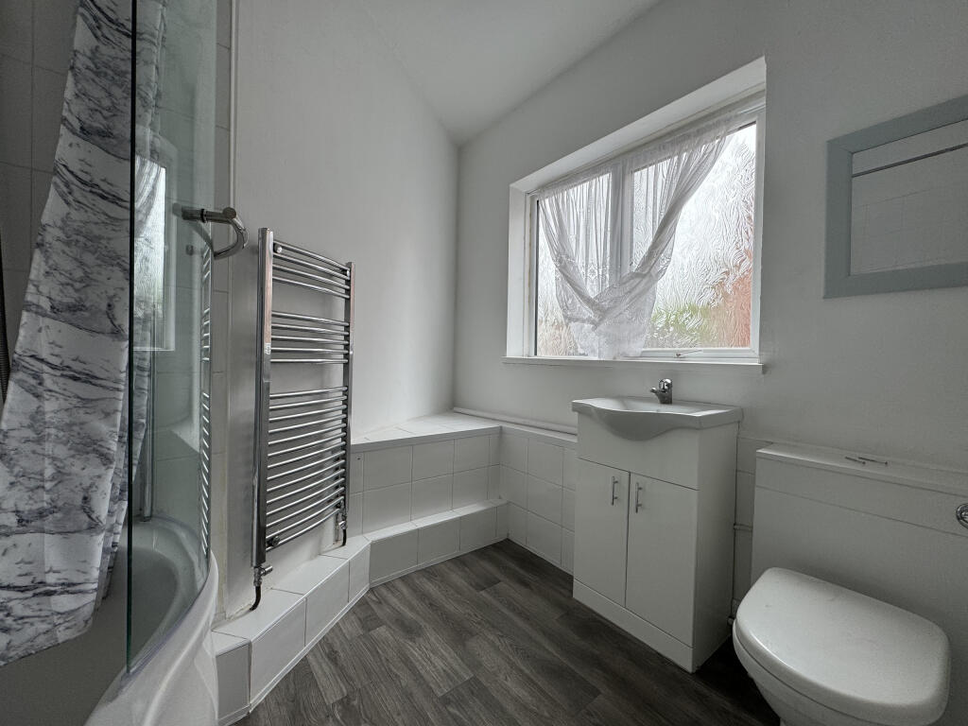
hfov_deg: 102.1
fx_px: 391
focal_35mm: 14
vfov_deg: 85.7
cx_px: 484
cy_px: 363
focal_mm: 2.22
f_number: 2.2
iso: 50
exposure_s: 1/99
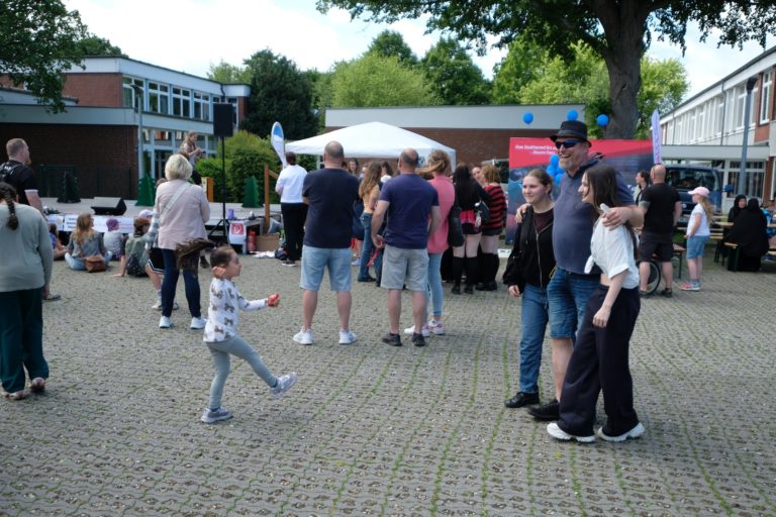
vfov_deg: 36.9
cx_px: 388
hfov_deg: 53.1
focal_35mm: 36
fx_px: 776
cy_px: 258
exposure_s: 1/480
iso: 200
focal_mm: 24
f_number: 4
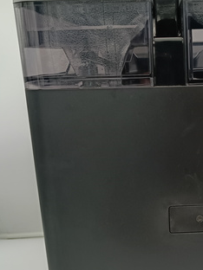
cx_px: 177
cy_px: 169
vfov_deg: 38.0
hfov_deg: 28.2
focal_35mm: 50
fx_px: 391
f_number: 1.8
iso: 162
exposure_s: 1/100
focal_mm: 4.81
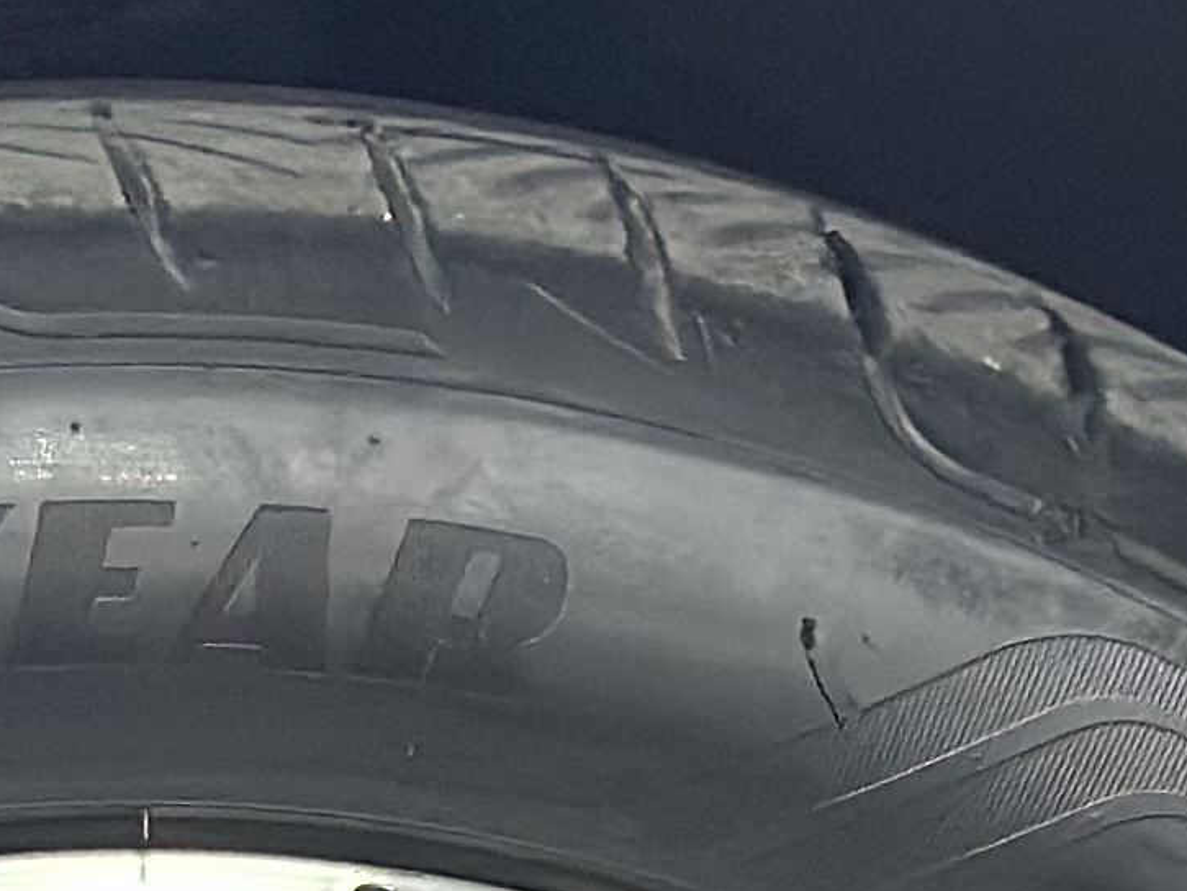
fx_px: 9157
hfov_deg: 7.4
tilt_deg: -15.1
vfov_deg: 5.3
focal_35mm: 267
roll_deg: +0.0
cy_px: 2341
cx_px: 334
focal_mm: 6.86
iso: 400
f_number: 1.78
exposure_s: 1/33
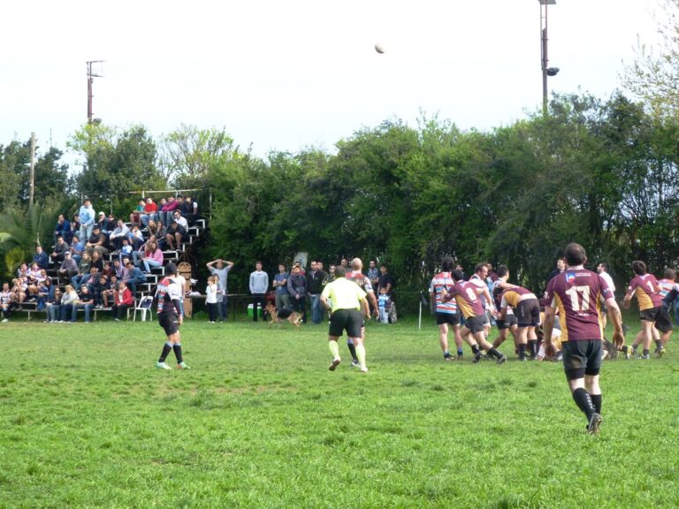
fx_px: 2099
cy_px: 254
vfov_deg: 13.8
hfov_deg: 18.4
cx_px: 340
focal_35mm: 107
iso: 250
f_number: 3.5
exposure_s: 1/500
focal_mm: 19.3
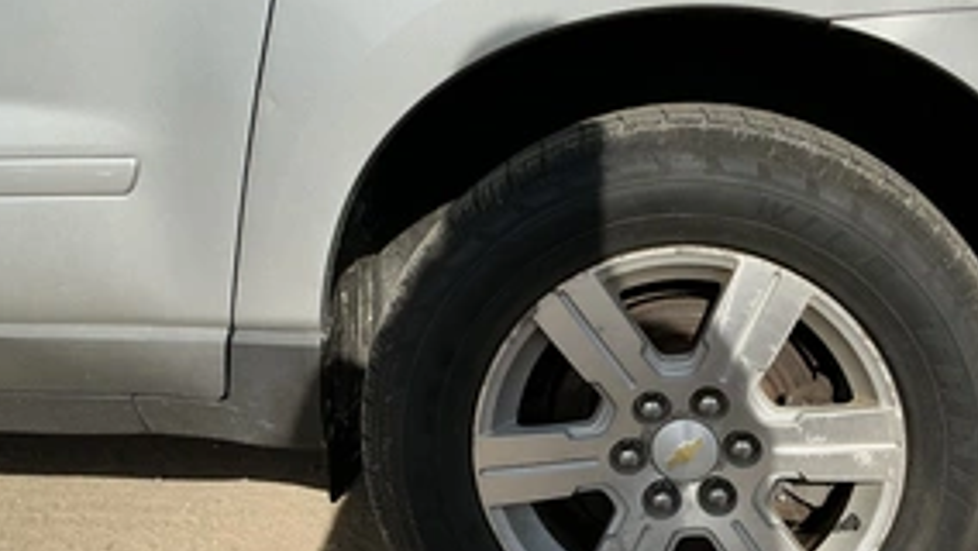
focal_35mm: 43
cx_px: 606
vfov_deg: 27.6
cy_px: 344
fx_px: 1116
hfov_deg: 47.0
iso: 25
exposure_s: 1/3125
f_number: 1.8
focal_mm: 3
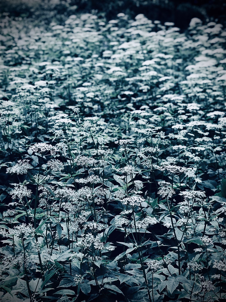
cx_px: 113
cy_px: 151
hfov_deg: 25.7
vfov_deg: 33.8
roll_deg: -2.1
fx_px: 496
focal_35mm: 57
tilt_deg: -19.3
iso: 25
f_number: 2.8
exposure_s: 1/93
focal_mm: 6.6
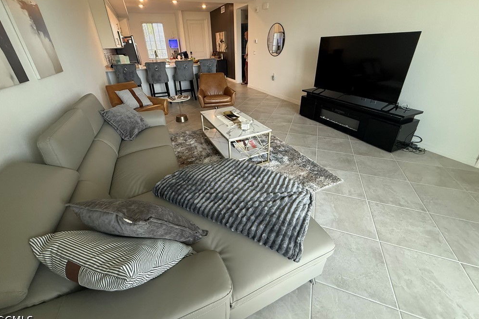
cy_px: 143
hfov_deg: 100.4
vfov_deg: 77.1
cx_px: 235
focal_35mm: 15
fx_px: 200
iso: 250
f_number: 2.2
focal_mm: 2.22
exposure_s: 1/120
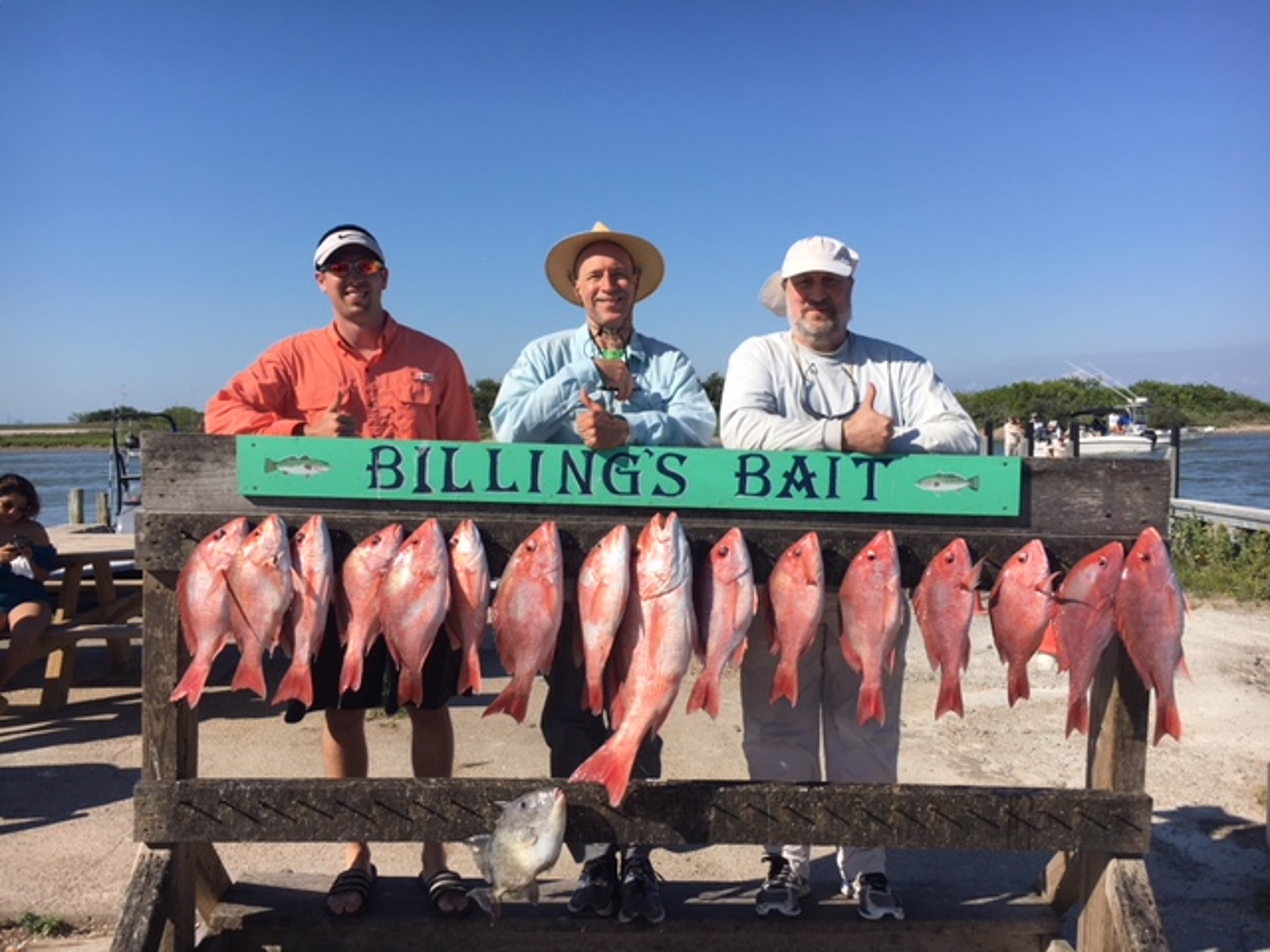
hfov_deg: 61.7
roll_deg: +0.3
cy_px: 476
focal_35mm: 29
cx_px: 635
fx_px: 1064
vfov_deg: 48.2
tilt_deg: -2.5
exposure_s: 1/2024
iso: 25
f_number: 2.2
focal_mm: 4.15
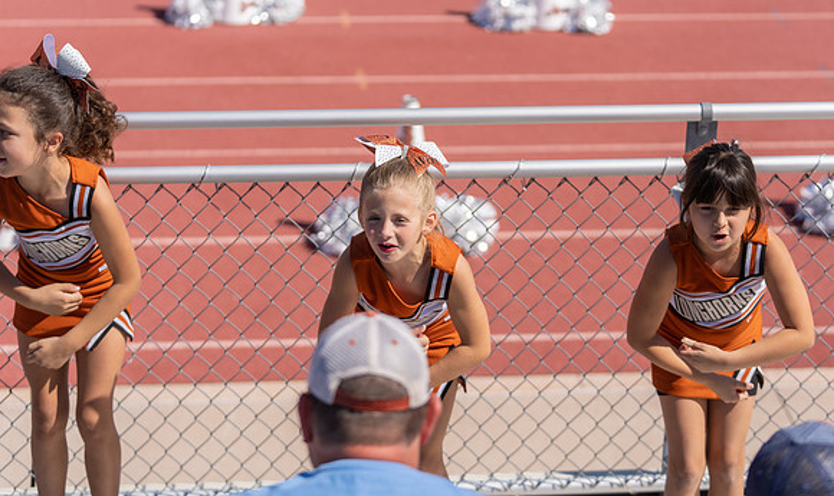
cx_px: 442
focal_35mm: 101
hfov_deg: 20.9
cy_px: 201
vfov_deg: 12.5
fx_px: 2261
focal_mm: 87
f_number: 2.8
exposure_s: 1/2500
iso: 100
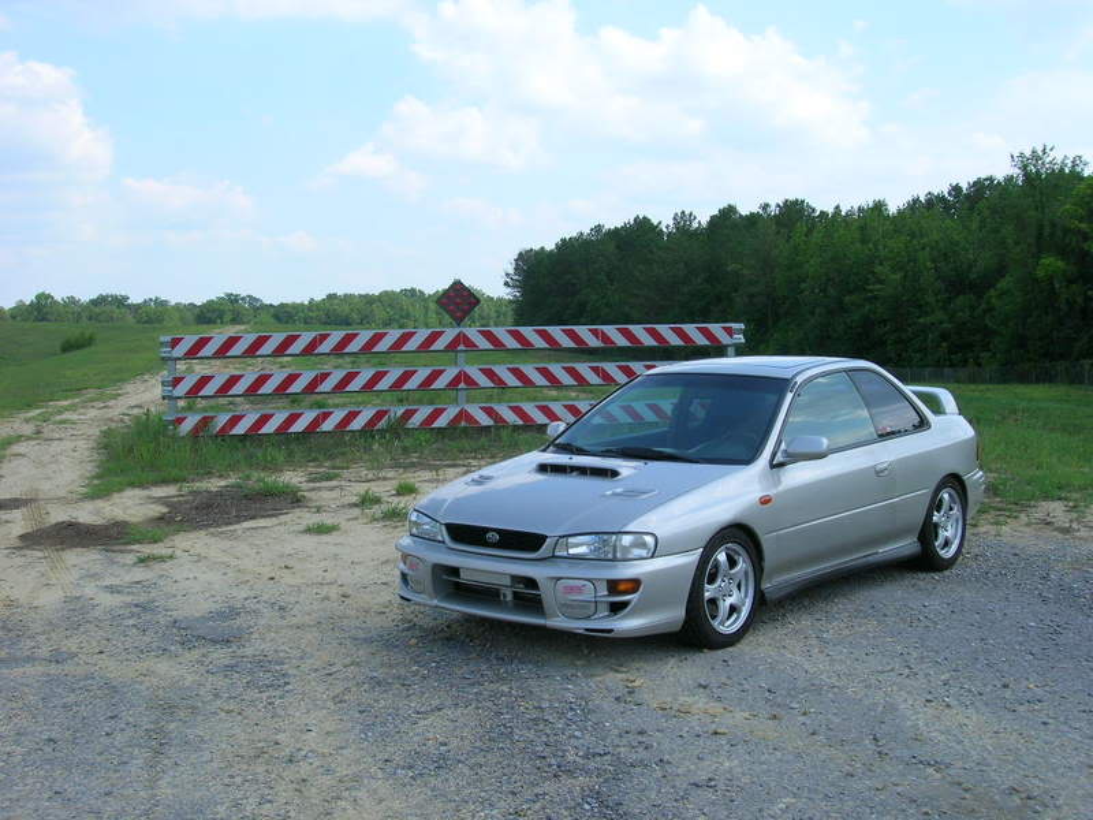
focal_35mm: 42
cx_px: 546
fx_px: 1326
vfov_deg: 34.3
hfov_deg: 44.8
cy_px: 410
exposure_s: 1/217
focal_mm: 7
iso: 50
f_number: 5.2
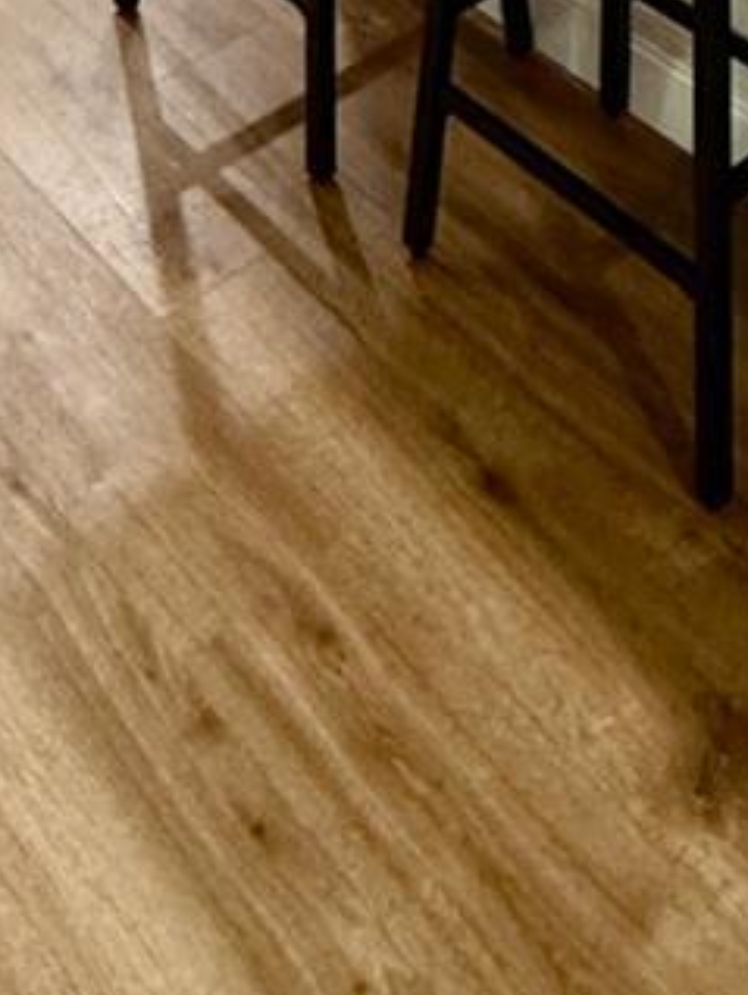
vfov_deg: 19.0
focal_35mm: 66
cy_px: -967
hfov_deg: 22.3
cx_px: 374
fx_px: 1899
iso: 250
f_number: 2.2
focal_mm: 2.22
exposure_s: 1/60
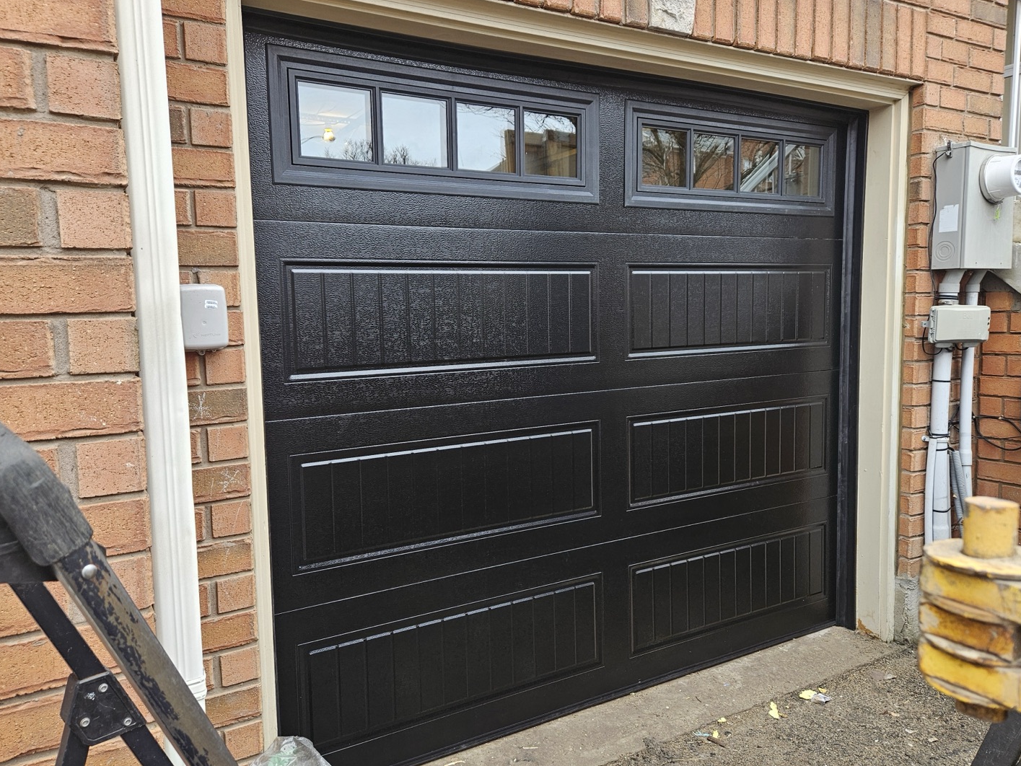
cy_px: 380
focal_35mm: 26
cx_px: 514
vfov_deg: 53.1
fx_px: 767
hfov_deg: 67.3
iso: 50
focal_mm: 5.4
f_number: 1.8
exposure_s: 1/207
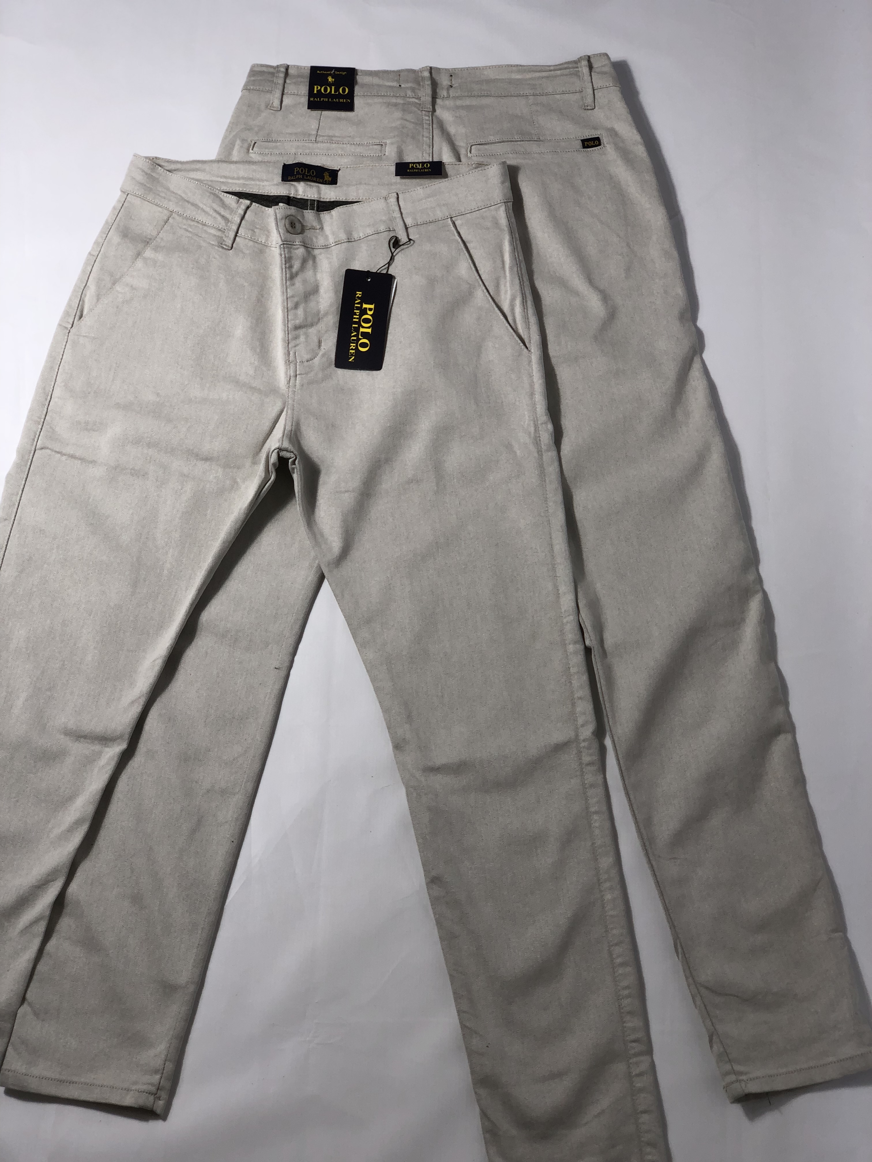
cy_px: 581
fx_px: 1747
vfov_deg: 36.8
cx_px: 436
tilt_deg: -70.3
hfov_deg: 28.0
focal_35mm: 52
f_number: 2.4
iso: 16
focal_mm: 6
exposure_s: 1/70
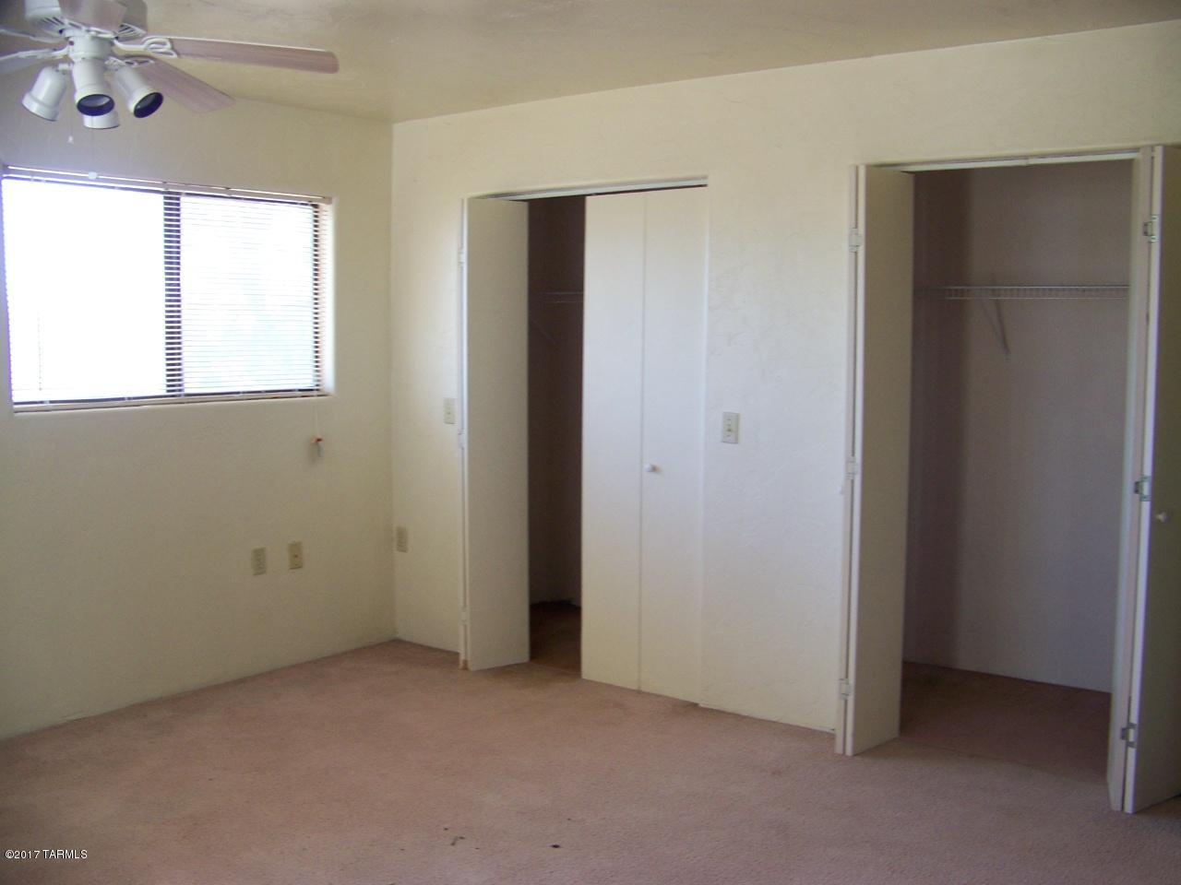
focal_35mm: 36
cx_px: 590
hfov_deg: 51.4
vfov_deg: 39.7
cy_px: 442
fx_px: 1228
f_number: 2.8
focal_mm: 5.85
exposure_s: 1/30
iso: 100
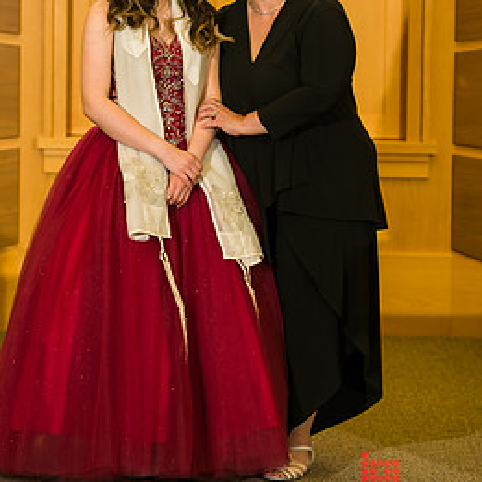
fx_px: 3466
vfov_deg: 7.9
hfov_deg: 8.0
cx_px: 214
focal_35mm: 220
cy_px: 131
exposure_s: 1/200
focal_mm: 150
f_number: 5.6
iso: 640
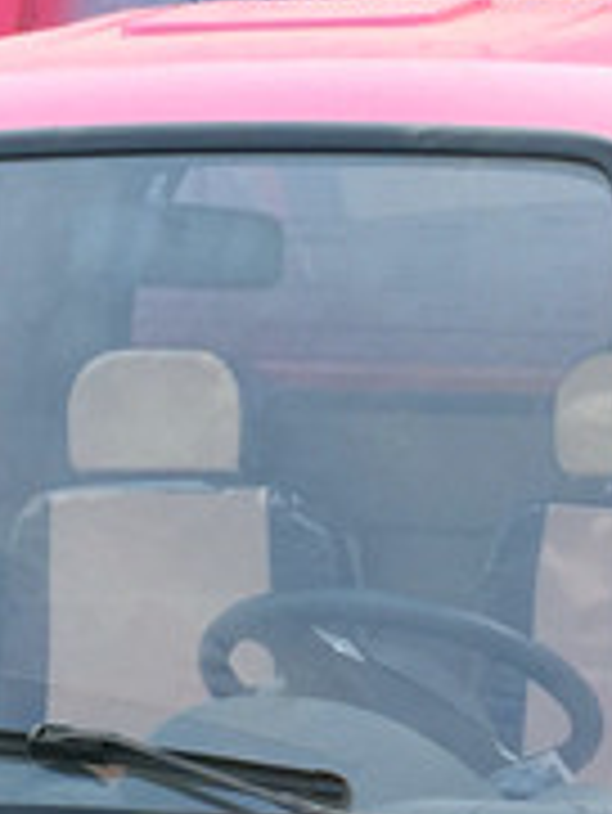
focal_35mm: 128
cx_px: 400
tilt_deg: -2.5
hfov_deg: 11.6
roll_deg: +1.4
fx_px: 3014
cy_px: 337
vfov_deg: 15.4
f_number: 2.2
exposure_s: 1/542
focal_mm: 4.15
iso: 32
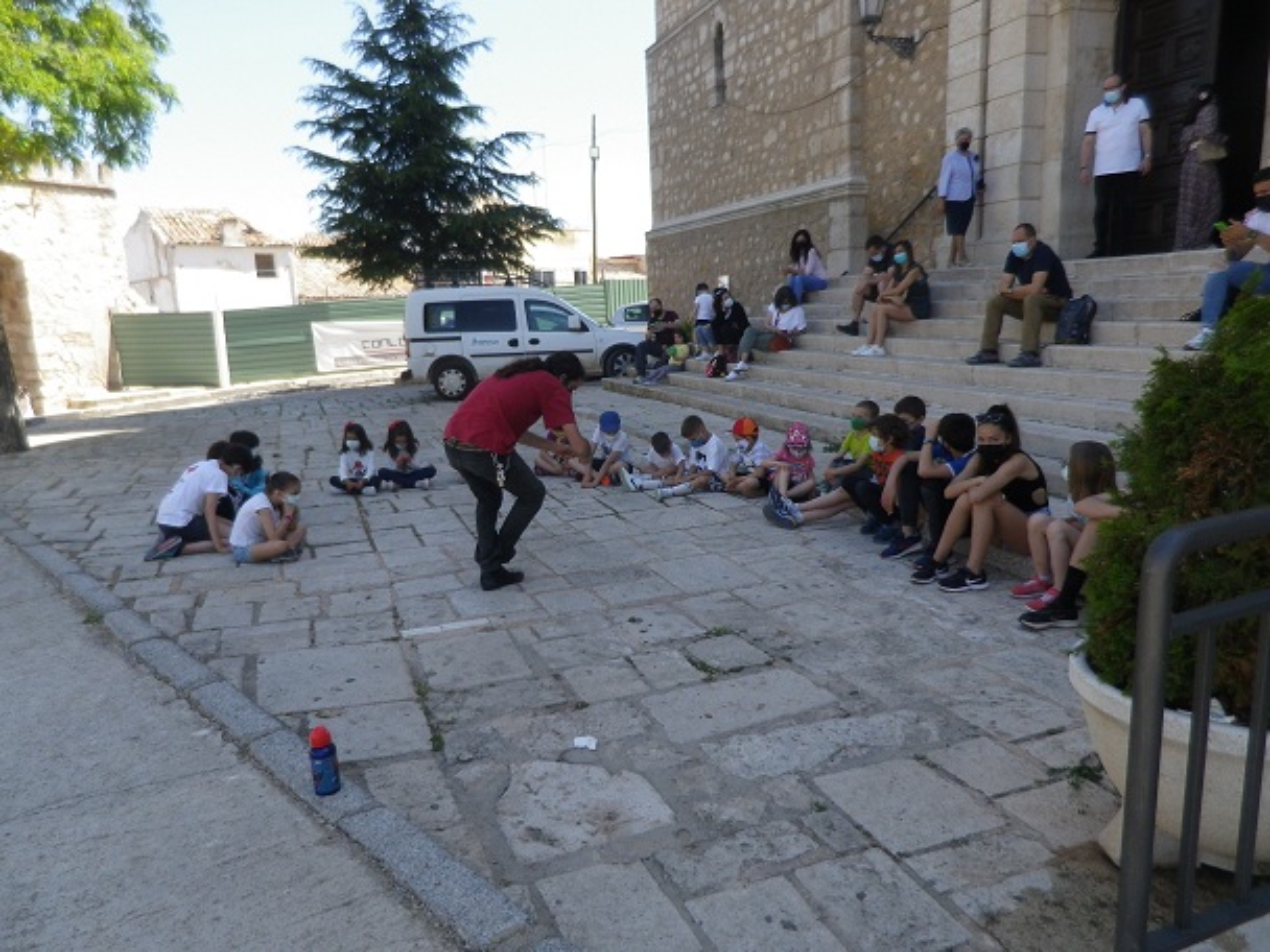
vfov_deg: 54.9
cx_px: 635
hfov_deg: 69.4
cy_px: 476
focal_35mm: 25
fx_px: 917
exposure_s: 1/320
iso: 80
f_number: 3.5
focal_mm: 4.5
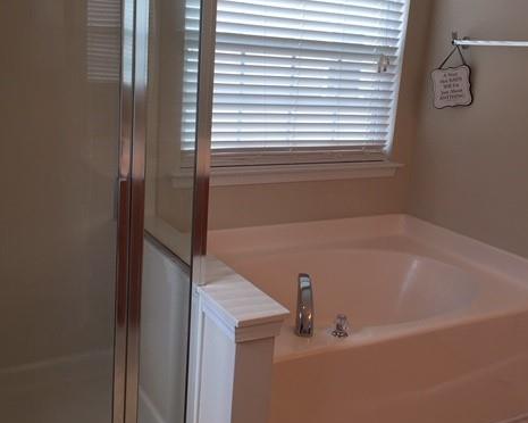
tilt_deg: -13.0
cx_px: 271
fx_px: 609
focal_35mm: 39
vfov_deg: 38.2
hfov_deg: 46.8
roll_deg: -5.1
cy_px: 200
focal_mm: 4.15
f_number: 2.2
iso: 32
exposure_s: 1/120
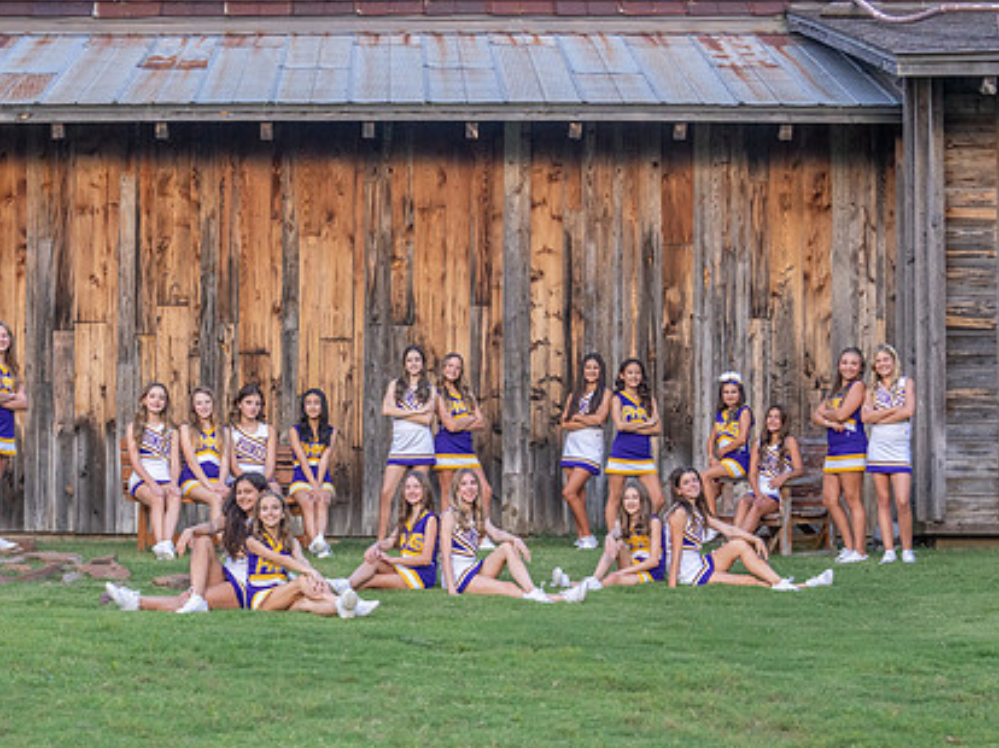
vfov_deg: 15.4
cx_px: 314
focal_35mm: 96
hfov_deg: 20.4
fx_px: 2769
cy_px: 455
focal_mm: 70
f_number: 5
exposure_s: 1/320
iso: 2000
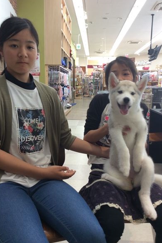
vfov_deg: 55.8
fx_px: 229
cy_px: 120
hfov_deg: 38.9
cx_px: 83
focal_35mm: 34
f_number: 2.4
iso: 32
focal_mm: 3.3
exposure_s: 1/40
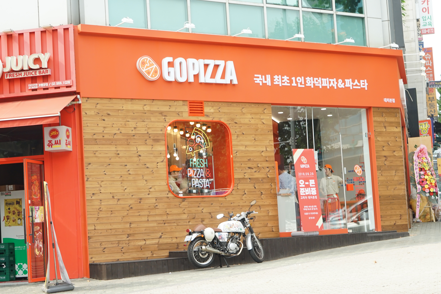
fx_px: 919
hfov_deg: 27.0
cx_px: 220
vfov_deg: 18.2
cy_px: 147
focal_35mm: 75
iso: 400
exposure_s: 1/250
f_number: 7.1
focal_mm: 50
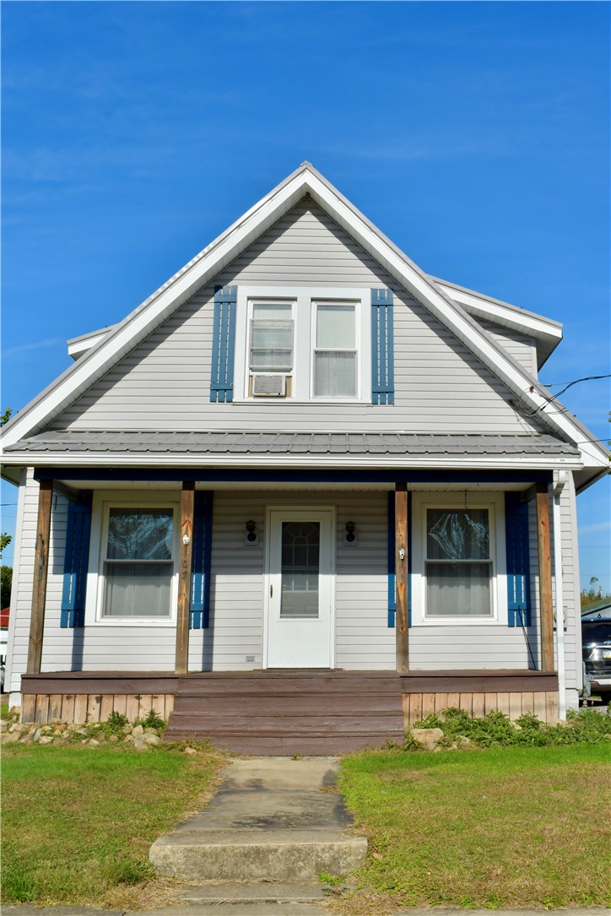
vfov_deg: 49.5
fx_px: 992
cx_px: 306
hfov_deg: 34.2
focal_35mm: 39
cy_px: 458
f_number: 14
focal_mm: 26
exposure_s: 1/800
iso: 320
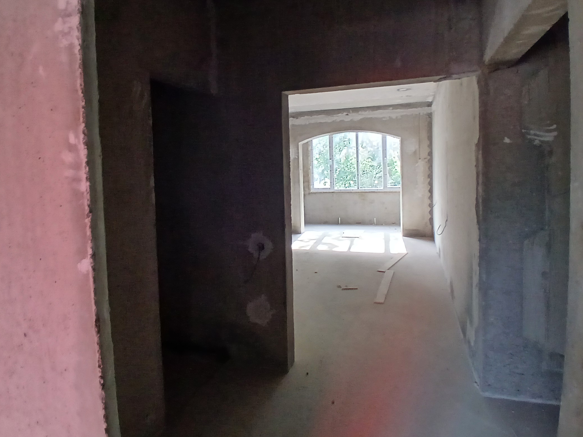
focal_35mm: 21
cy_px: 183
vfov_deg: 63.1
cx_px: 294
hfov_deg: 79.0
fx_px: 354
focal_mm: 1.4
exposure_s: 1/33.3
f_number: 2.2
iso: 200
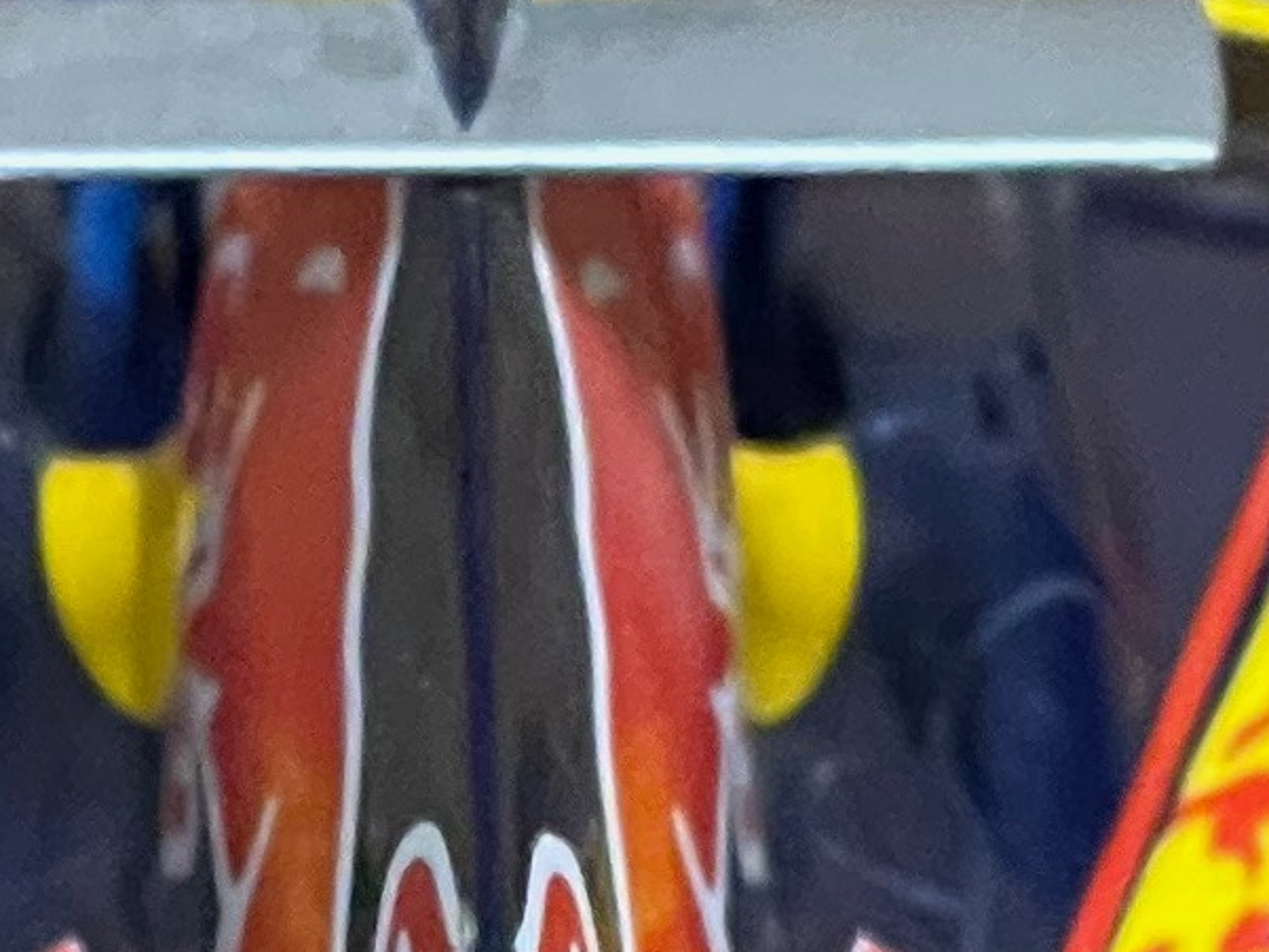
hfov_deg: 5.7
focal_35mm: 349
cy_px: 1851
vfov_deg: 4.2
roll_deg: +0.6
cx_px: 112
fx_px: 12797
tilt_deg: -29.4
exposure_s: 1/50
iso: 640
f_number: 2
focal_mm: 6
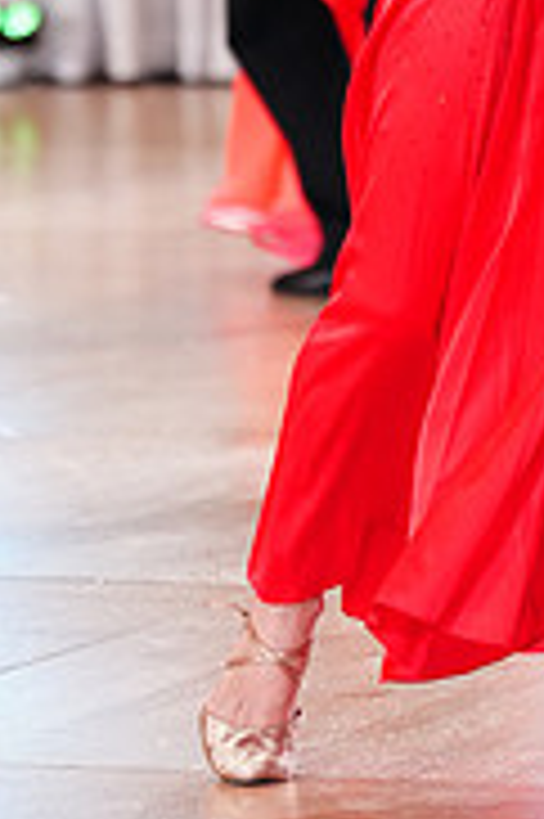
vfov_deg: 4.8
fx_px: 9764
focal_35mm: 430
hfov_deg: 3.2
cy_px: -212
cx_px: 650
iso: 2000
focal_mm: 135
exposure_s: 1/640
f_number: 2.8
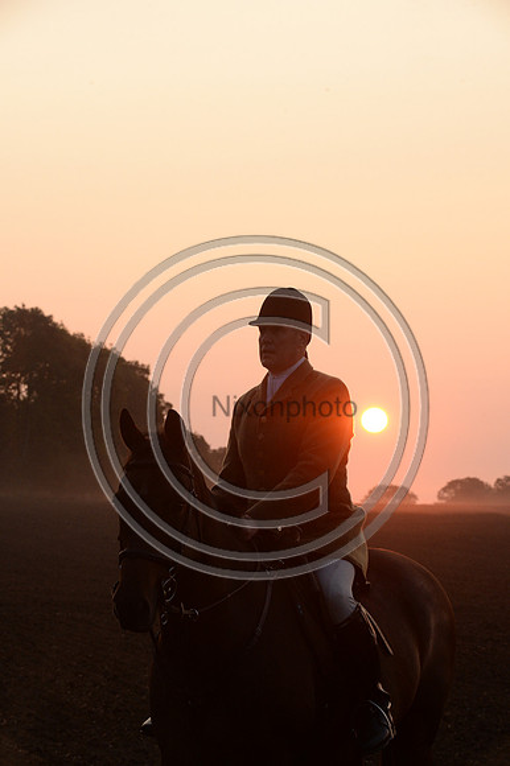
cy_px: 383
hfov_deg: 11.8
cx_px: 255
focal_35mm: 116
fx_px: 2468
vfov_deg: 17.7
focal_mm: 116
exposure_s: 1/500
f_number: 10
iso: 2500
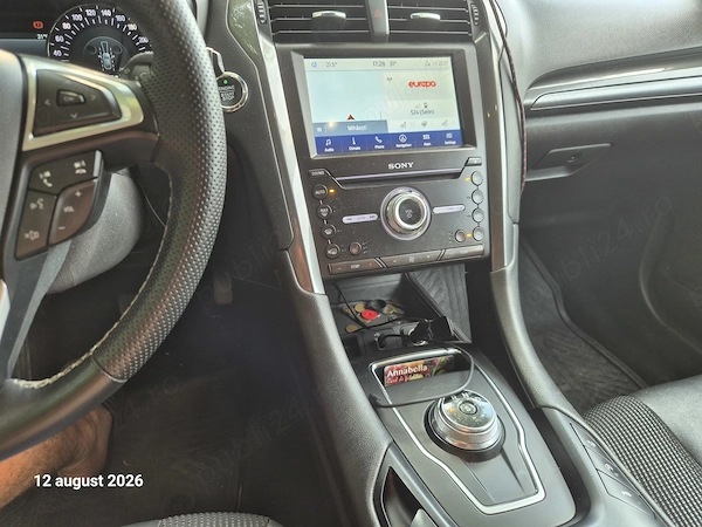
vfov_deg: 58.9
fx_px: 466
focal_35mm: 23
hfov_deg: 73.9
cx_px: 351
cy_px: 264
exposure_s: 1/180
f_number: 1.8
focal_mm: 5.4
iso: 125
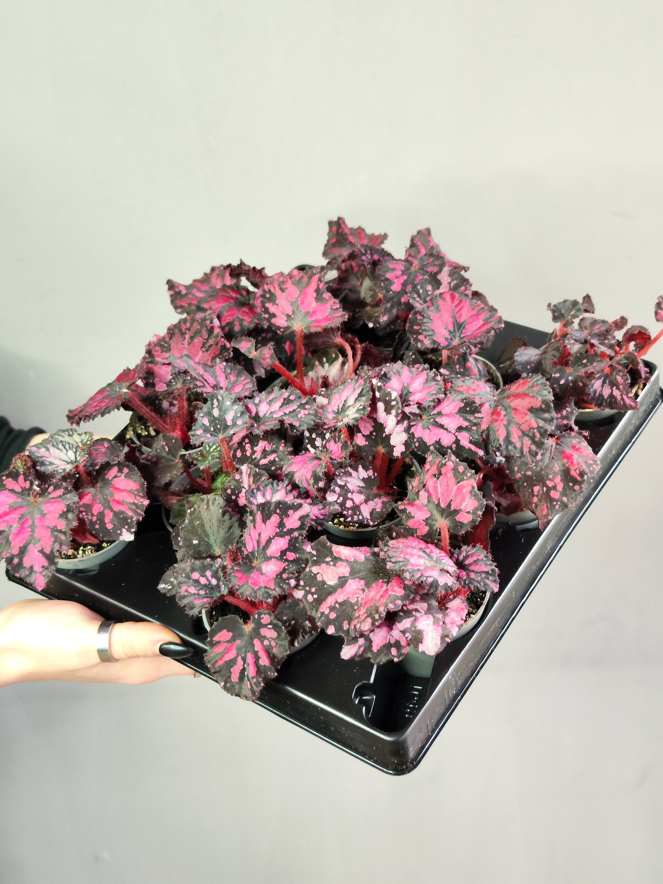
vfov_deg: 73.9
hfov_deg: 58.9
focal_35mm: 23
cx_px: 332
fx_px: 587
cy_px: 442
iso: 1473
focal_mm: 7.01
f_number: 1.69
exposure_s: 1/40.3
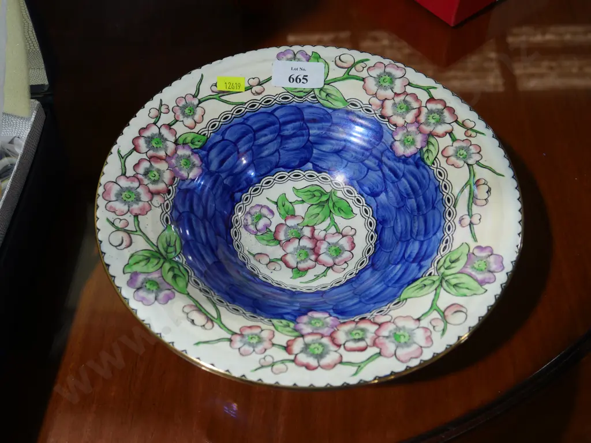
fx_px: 683
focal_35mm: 40
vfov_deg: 36.0
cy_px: 222
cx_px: 296
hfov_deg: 46.8
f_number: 4.5
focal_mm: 20
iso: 320
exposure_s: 1/60
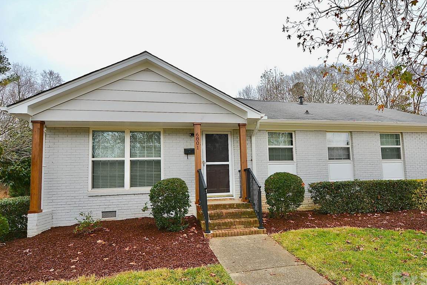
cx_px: 231
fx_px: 237
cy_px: 157
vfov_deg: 61.9
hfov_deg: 83.8
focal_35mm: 20
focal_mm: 12
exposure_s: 1/200
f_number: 7.1
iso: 200
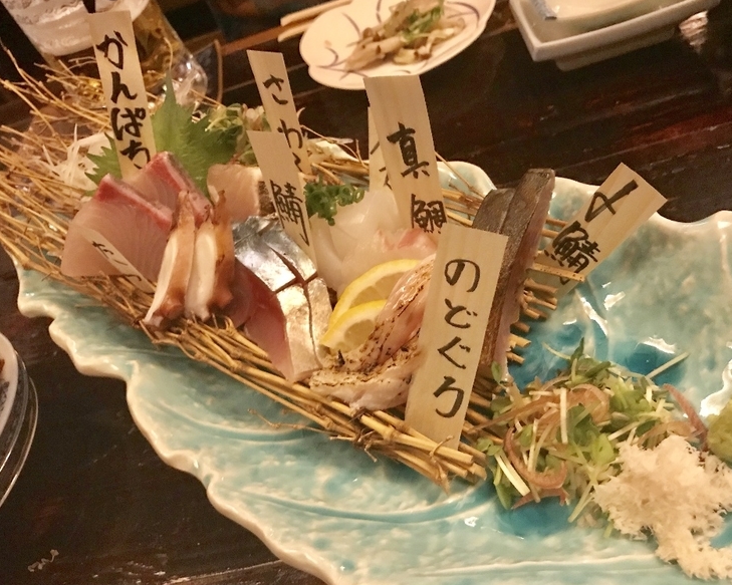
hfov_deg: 58.7
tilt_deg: -47.1
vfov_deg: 48.5
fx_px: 650
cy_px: 287
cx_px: 397
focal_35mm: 30
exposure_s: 1/4
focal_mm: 3.99
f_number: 1.8
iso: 100
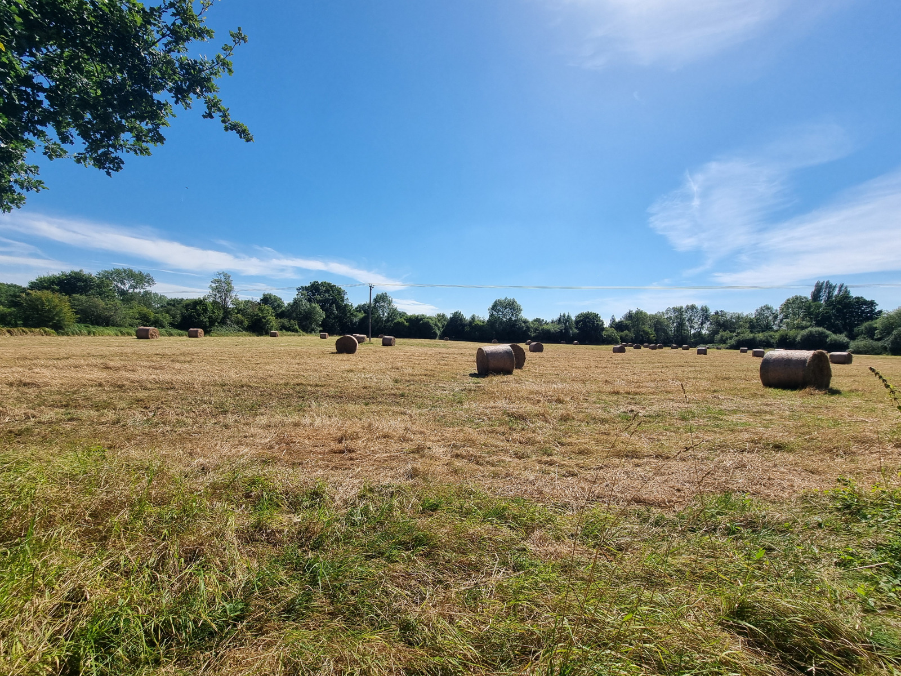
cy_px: 338
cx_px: 450
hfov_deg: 106.2
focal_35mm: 13
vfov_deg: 89.9
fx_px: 338
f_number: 2.2
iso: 50
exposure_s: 1/2552
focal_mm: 2.2
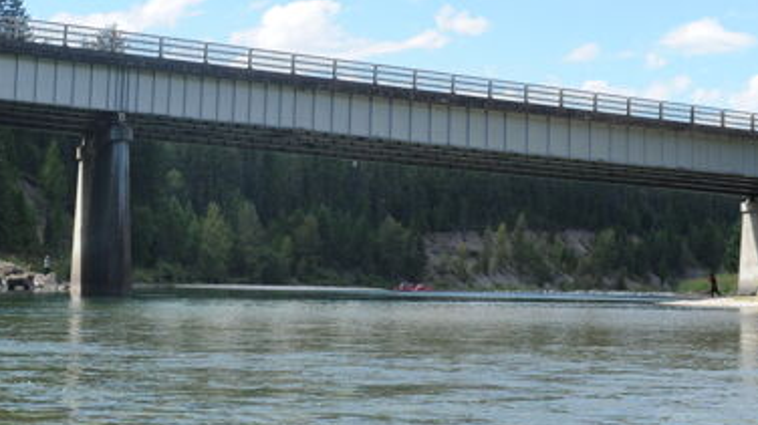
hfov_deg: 27.1
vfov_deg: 15.4
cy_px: 101
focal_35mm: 78
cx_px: 272
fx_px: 1567
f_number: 8
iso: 200
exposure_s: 1/320
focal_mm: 35
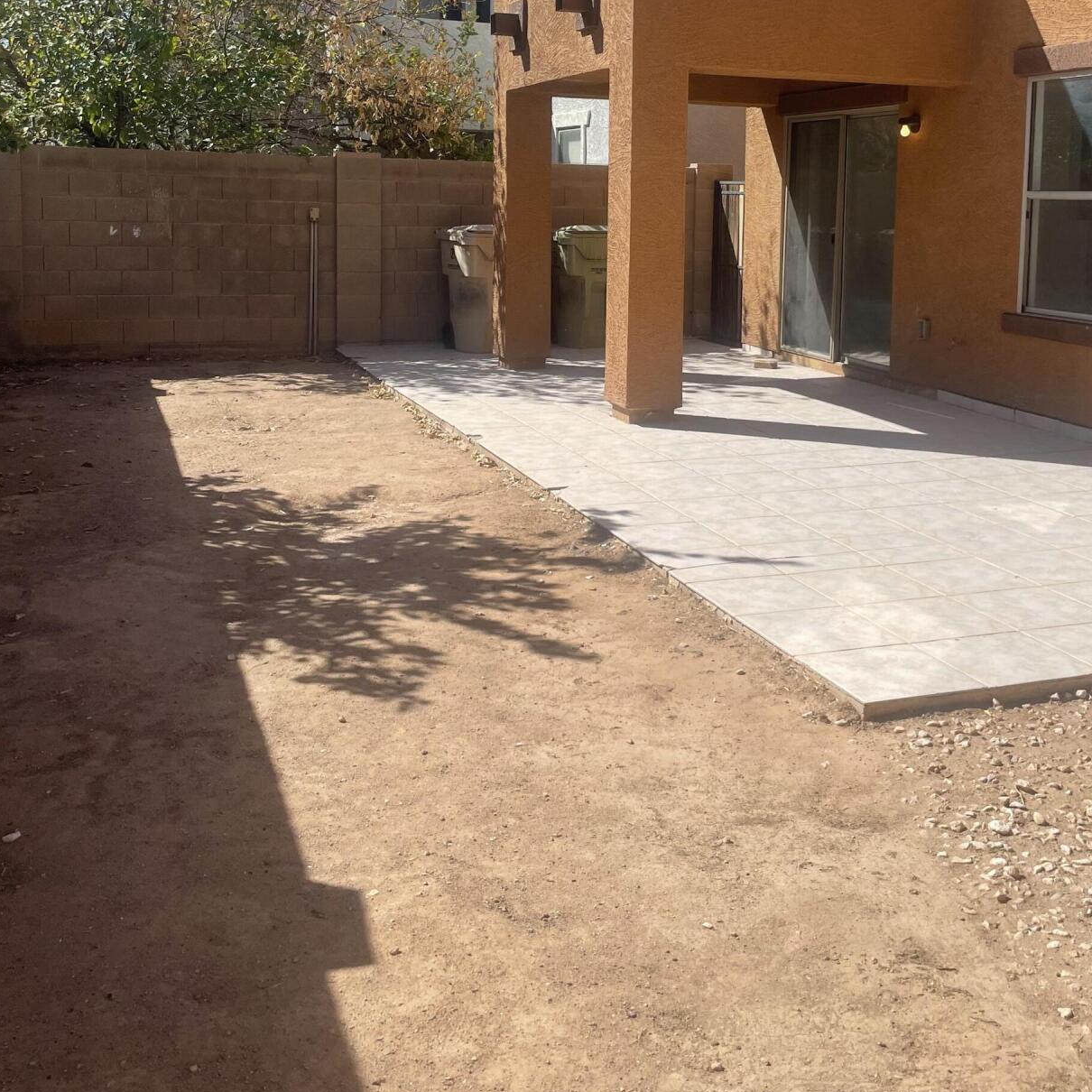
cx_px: 657
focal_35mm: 38
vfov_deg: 42.8
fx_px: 1356
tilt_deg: -4.9
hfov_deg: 43.6
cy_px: 310
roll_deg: -1.0
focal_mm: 4.2
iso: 32
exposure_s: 1/4292
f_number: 1.6
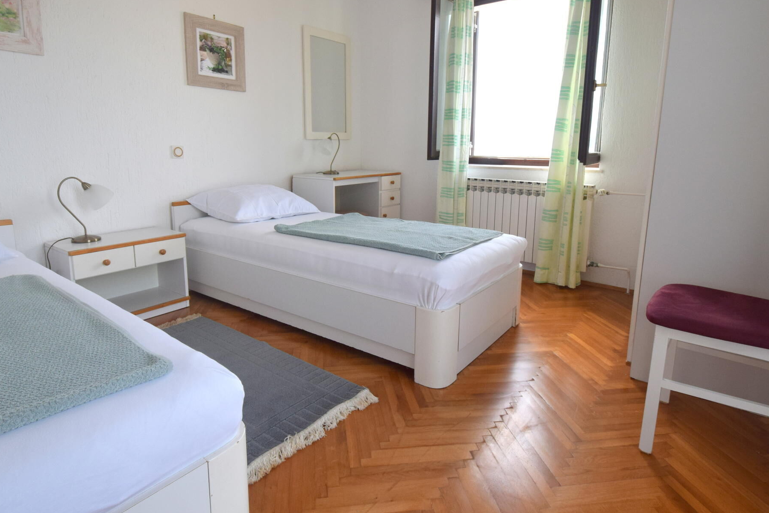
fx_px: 427
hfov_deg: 83.9
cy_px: 209
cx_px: 370
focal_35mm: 20
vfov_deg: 61.5
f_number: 7.1
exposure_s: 1/200
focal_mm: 10
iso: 400
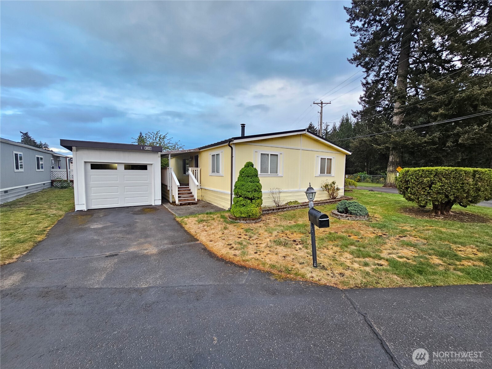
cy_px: 184
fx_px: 185
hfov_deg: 106.2
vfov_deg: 89.9
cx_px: 246
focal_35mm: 13
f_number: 2.2
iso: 125
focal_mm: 2.2
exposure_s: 1/60
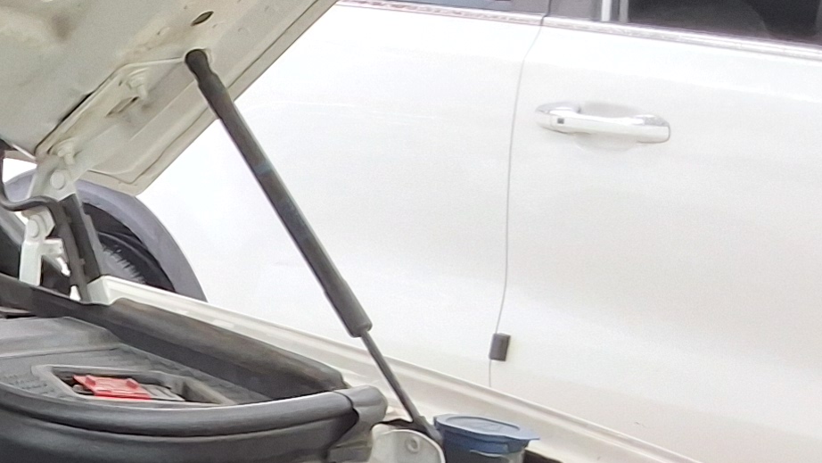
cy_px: 547
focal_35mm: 108
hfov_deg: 17.1
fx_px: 2354
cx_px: -556
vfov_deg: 11.0
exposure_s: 1/40
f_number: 1.9
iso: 64
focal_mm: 2.91
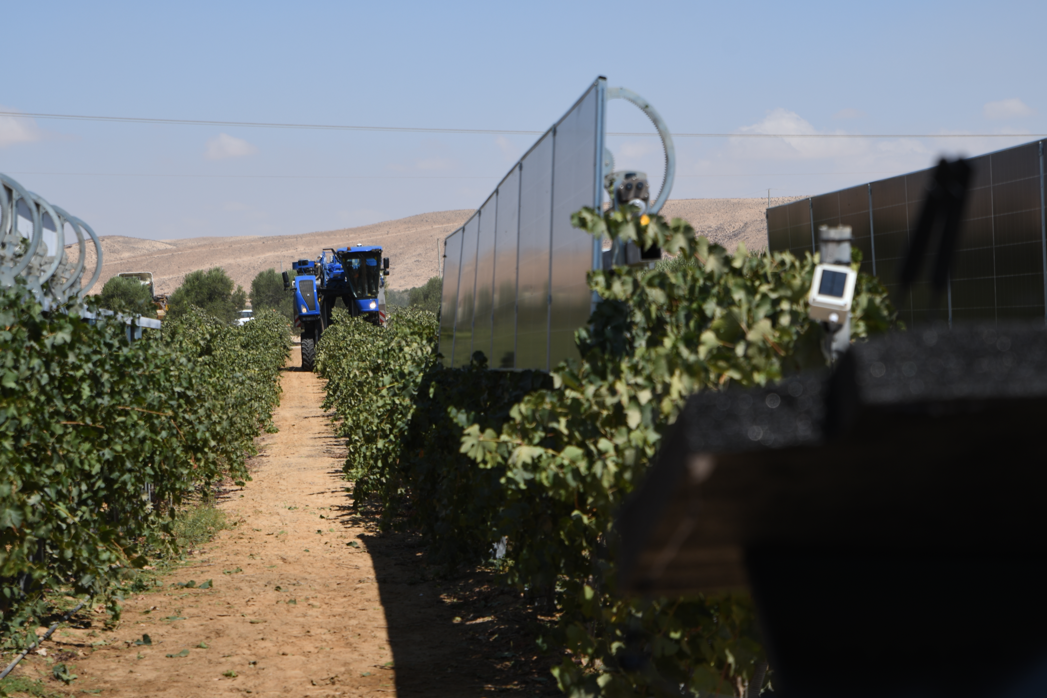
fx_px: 3054
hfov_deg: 19.5
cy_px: 349
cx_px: 524
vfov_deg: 13.0
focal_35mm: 105
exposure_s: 1/400
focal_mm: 70
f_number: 6.3
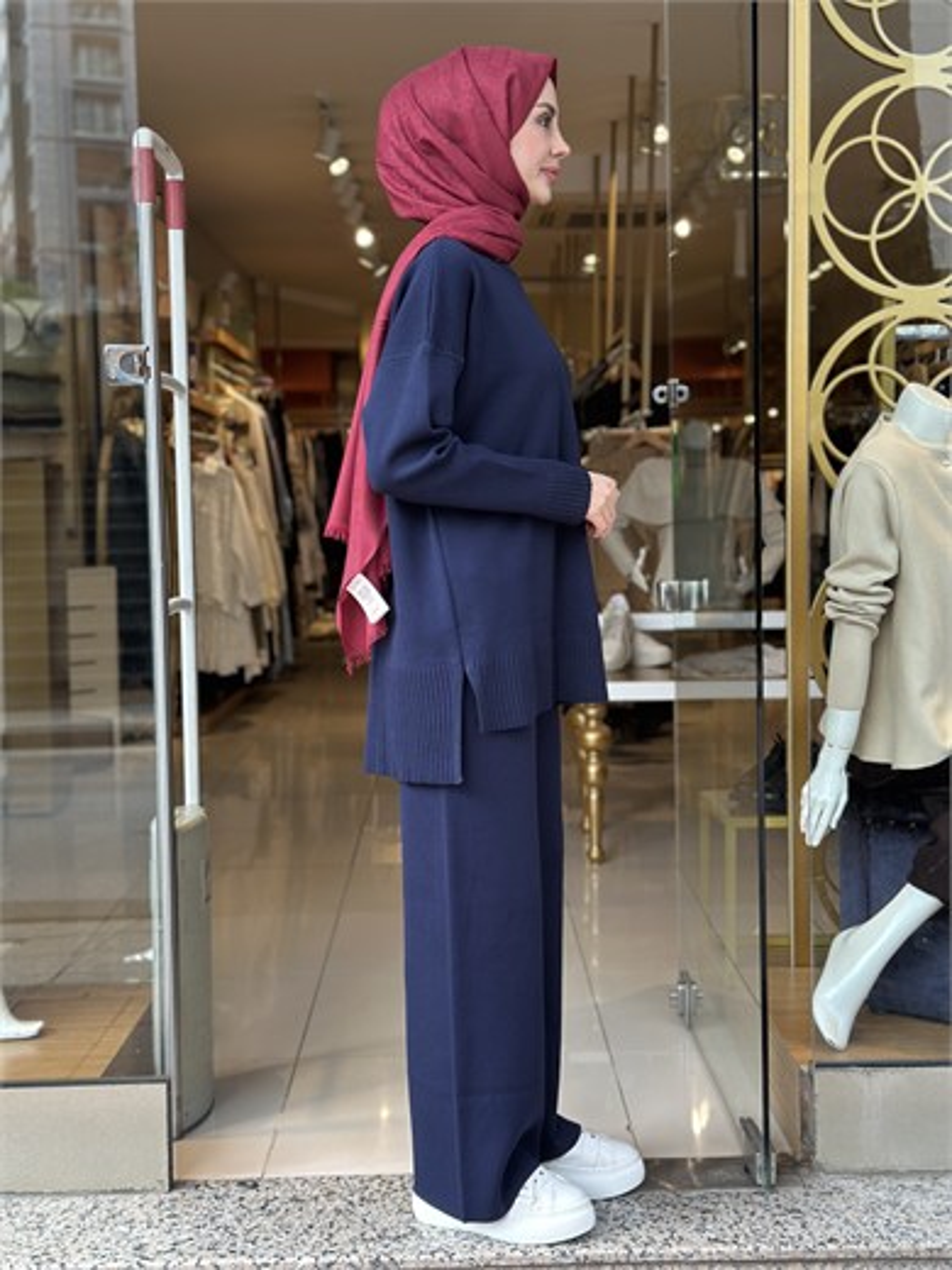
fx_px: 1760
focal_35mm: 48
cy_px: 635
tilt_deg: -3.7
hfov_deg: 30.3
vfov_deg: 39.7
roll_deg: +0.4
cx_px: 476
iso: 80
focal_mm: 6.86
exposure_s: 1/240
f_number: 1.78
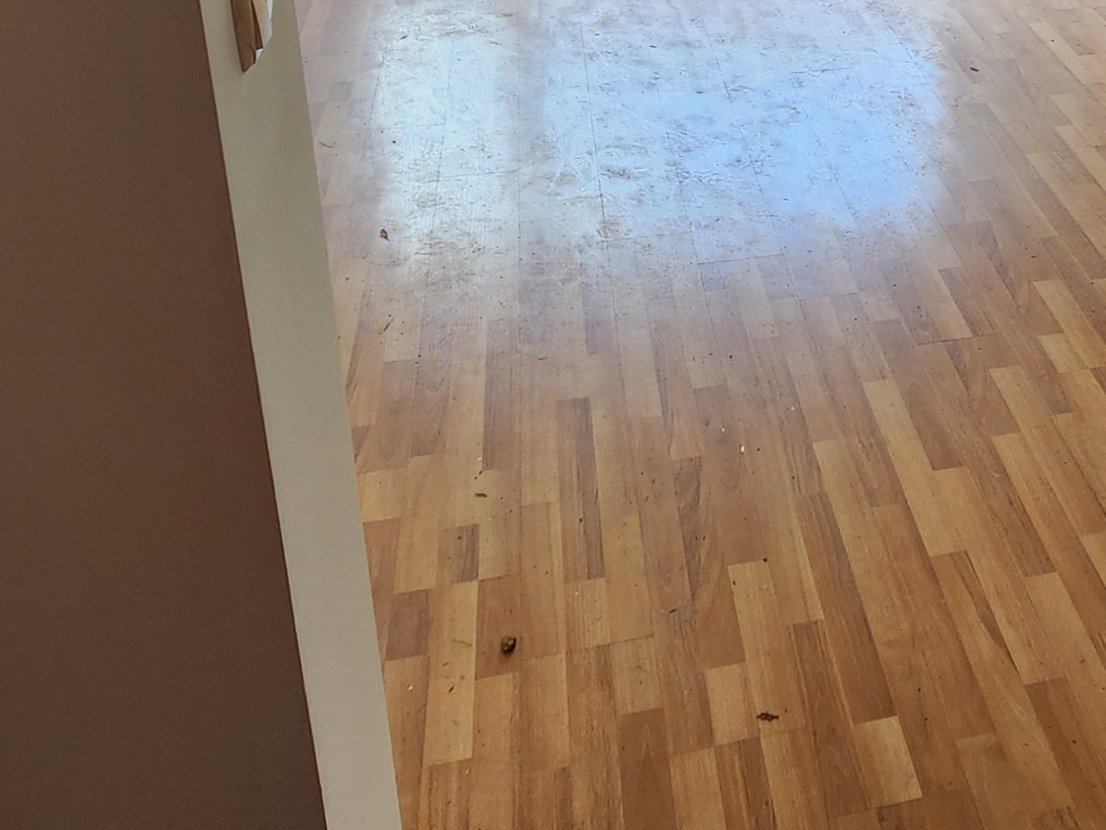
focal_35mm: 39
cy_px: -56
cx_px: 901
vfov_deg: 32.8
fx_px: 1246
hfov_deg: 45.2
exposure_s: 1/100
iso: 100
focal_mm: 2.2
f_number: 2.2
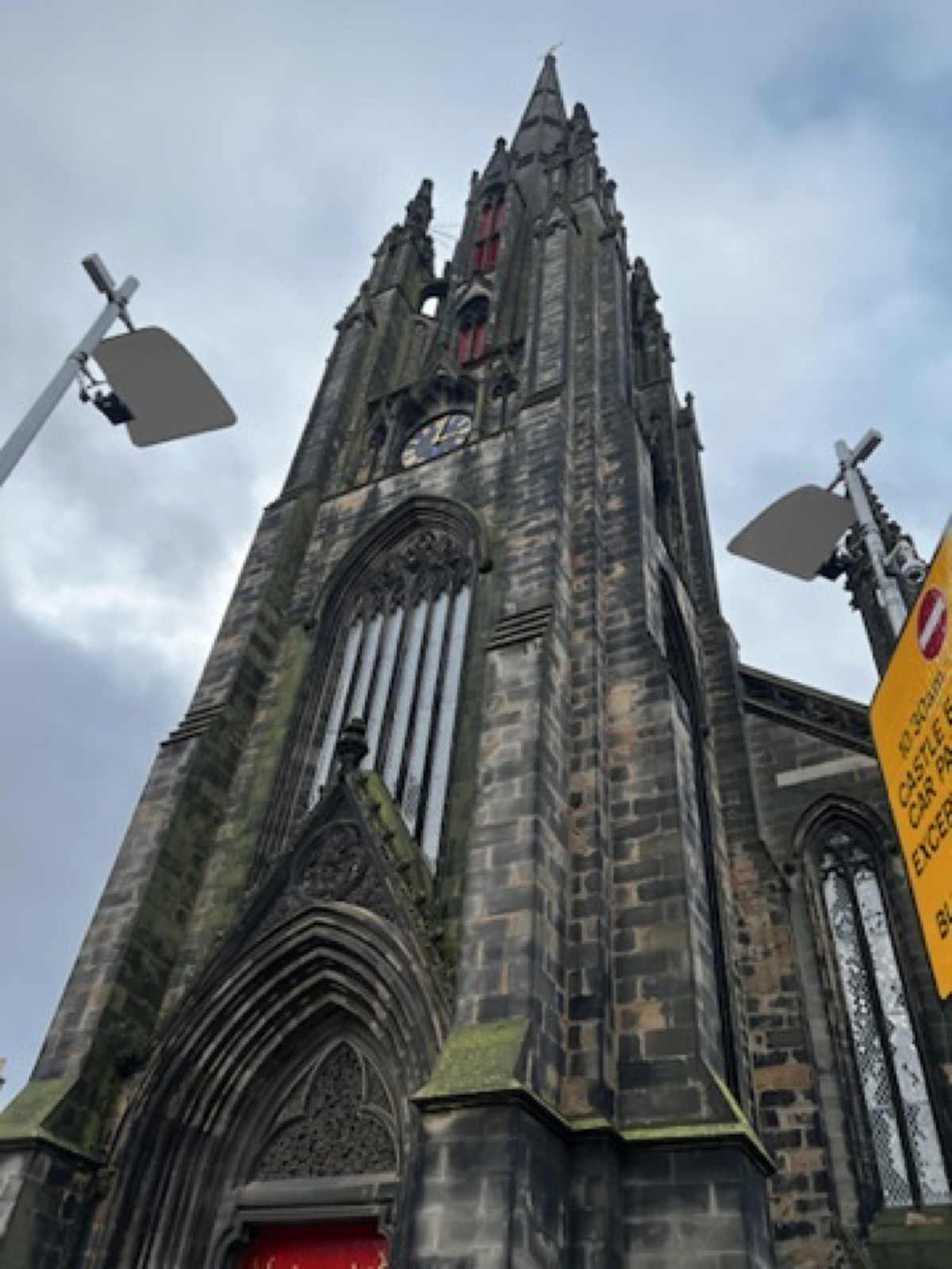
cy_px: 634
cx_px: 476
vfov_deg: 67.3
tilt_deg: +45.8
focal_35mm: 26
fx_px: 953
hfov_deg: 53.1
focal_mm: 5.7
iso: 40
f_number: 1.5
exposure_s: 1/121
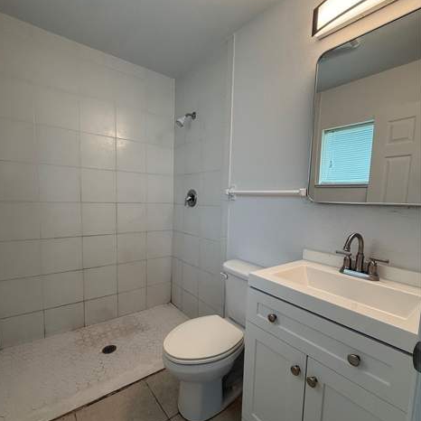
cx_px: 206
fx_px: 234
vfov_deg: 83.9
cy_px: 223
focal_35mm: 17
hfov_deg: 84.0
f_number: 2.2
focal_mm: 2.22
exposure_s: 1/120
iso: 125
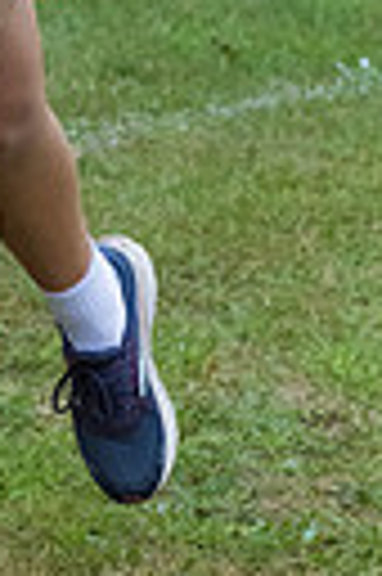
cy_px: -198
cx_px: 34
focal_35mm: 432
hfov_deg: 3.2
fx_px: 6894
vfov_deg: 4.8
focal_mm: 82
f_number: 5
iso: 3200
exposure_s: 1/1600
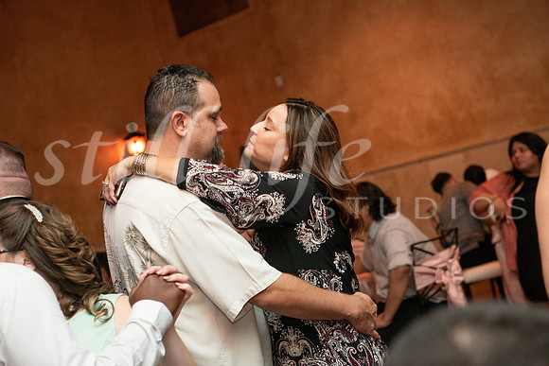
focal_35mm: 70
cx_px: 274
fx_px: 1068
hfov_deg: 28.8
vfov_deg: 19.5
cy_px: 183
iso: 3200
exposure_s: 1/60
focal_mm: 70
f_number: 4
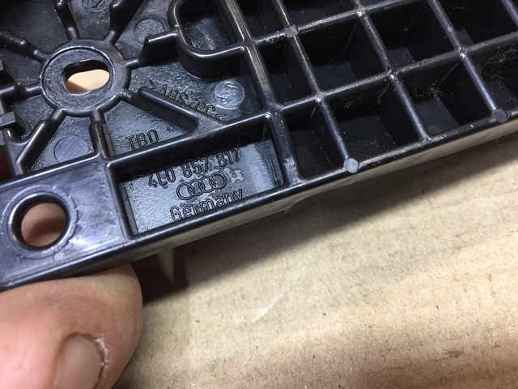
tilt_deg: -52.5
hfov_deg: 61.7
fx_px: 434
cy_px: 194
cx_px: 259
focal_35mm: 29
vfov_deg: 48.2
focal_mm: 4.15
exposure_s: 1/33
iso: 125
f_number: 2.2
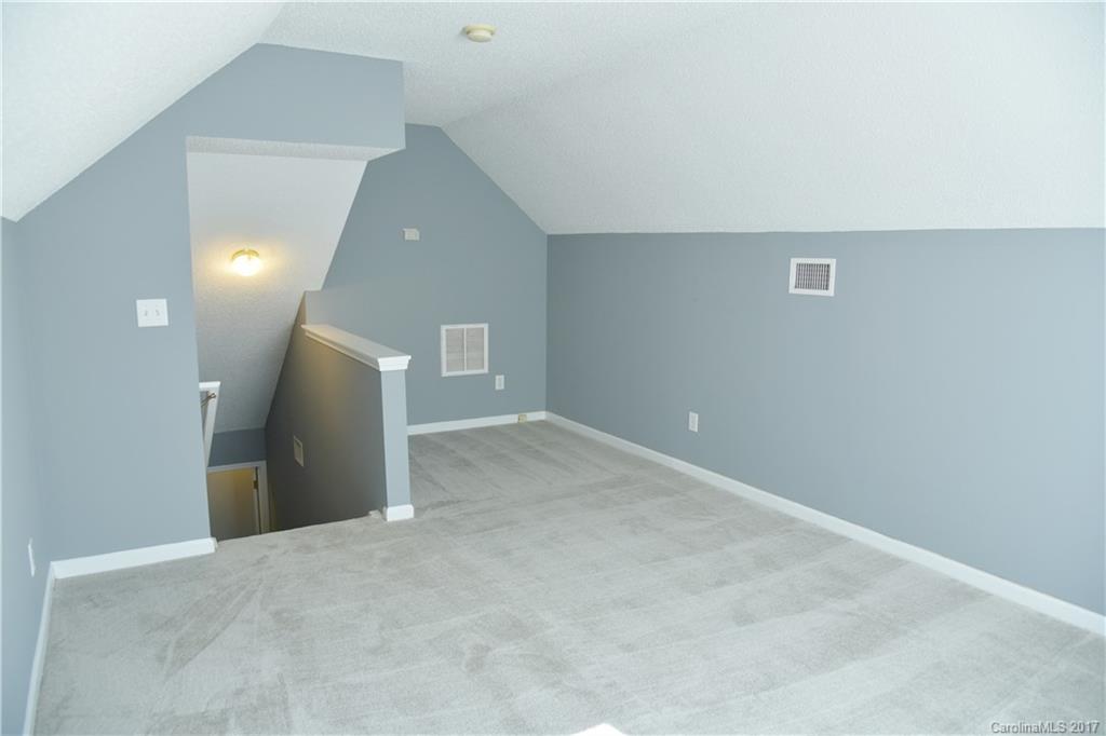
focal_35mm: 24
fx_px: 737
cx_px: 553
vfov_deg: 53.1
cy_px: 368
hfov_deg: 73.8
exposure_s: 1/125
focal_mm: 24
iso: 640
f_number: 4.5
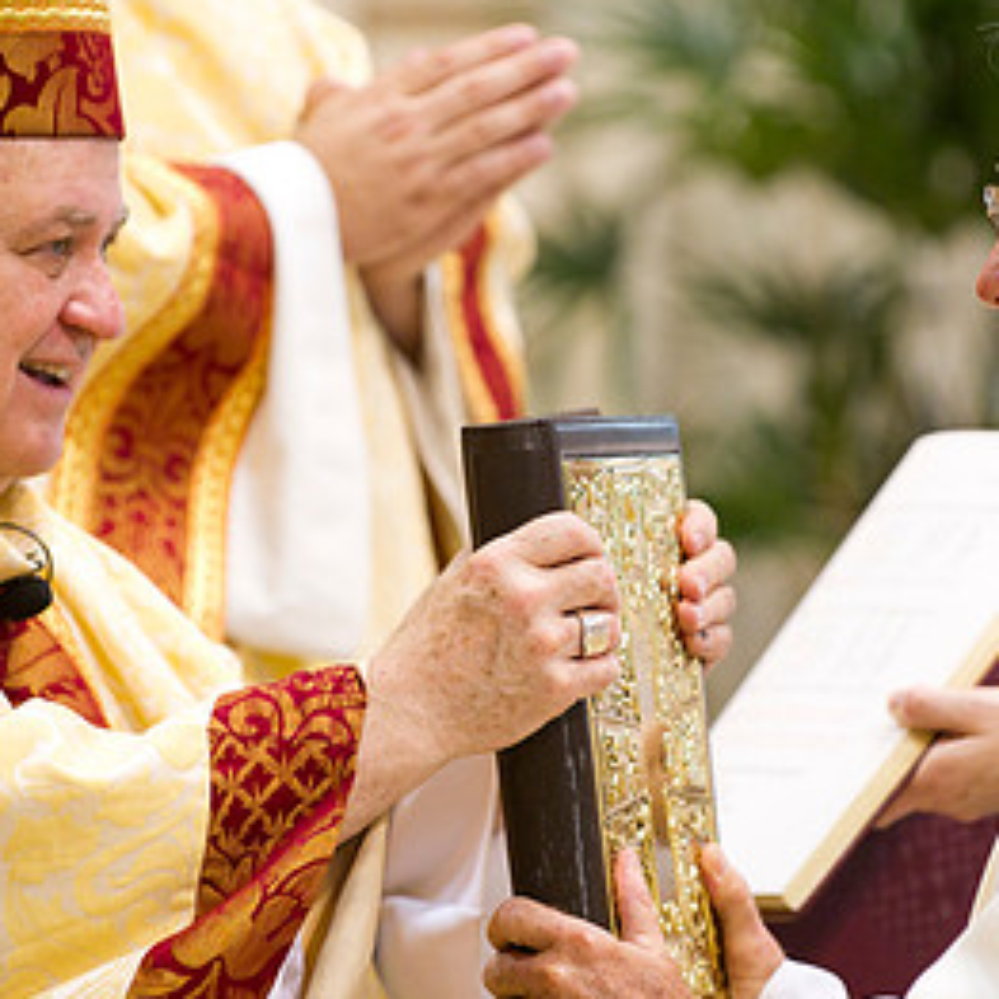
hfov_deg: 6.0
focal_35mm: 291
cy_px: 488
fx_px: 9501
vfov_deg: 6.0
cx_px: 580
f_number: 2.8
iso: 2000
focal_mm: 155
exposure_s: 1/100
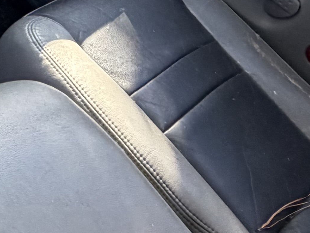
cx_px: -110
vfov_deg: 18.0
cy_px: -62
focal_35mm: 77
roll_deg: -16.0
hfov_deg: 22.3
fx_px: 689
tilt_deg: -29.1
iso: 250
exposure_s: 1/121
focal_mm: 2.22
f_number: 2.2
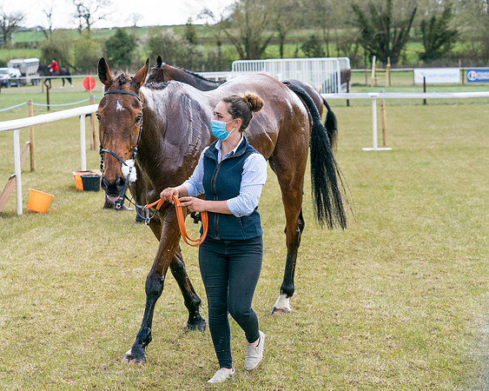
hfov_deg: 22.2
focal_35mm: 86
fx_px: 1243
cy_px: 197
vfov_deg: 17.9
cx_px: 178
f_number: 5
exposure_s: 1/1000
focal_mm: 72
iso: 400
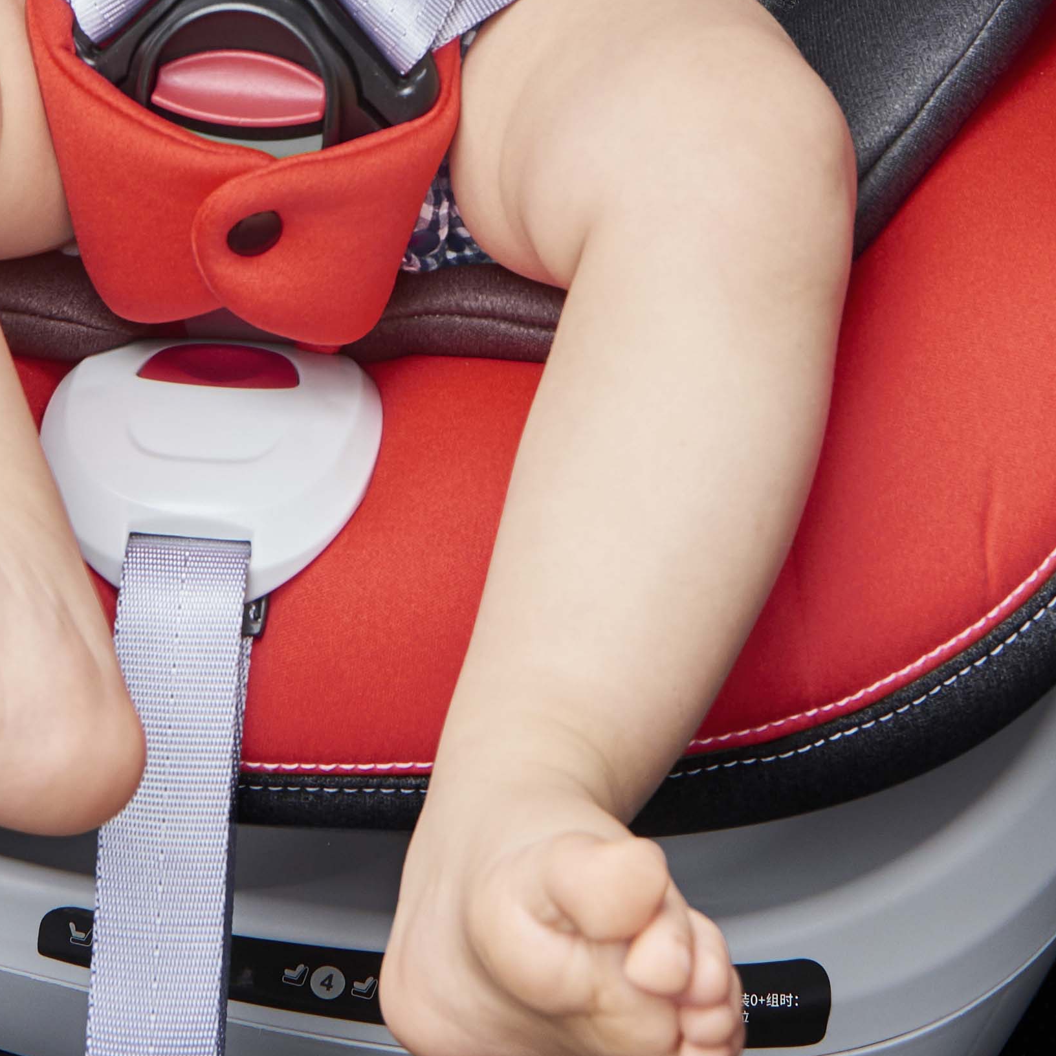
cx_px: 289
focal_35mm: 92
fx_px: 3175
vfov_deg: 17.2
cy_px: -483
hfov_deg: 18.8
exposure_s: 1/200
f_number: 6.3
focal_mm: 24
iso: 500
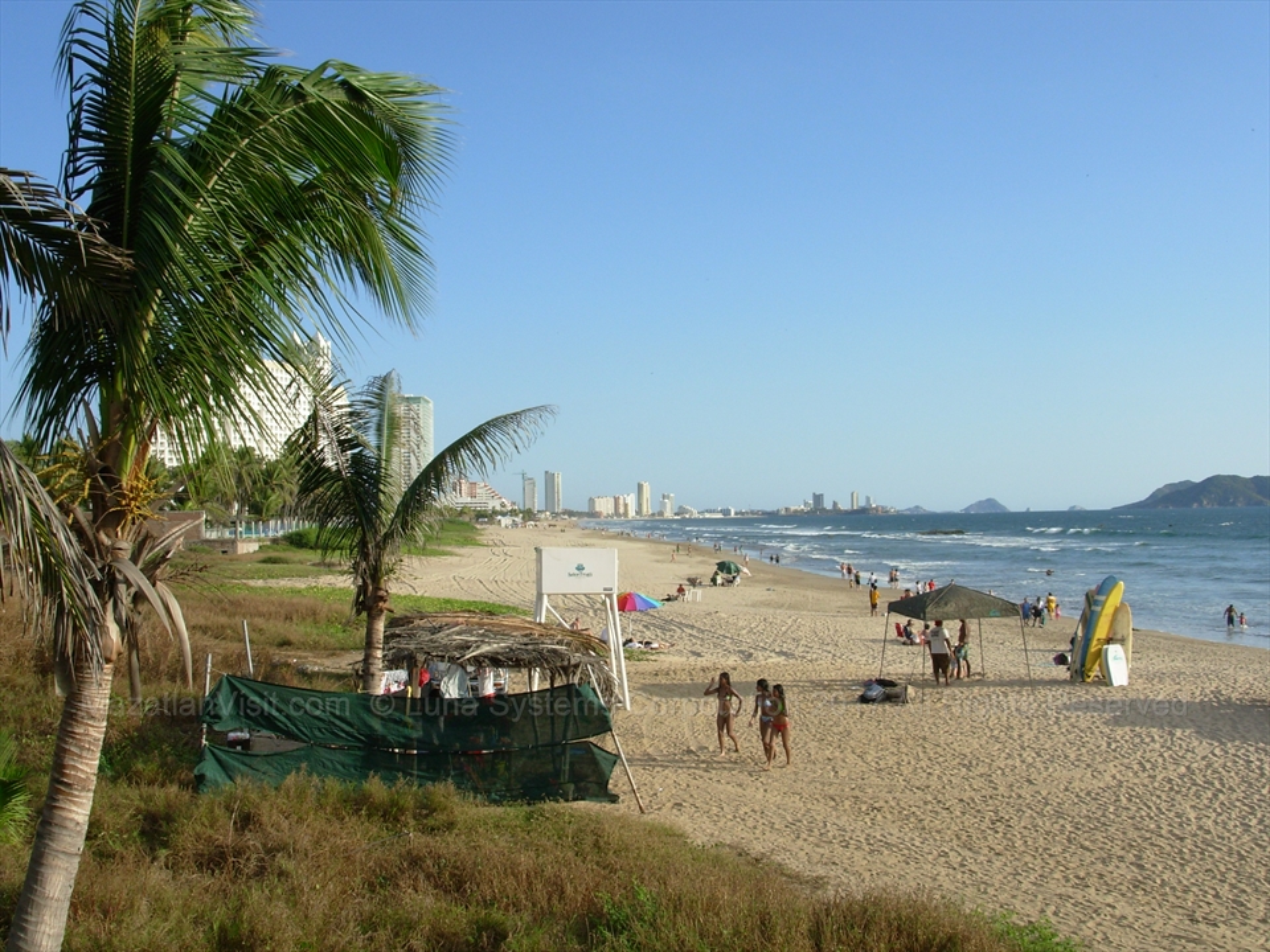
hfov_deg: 49.0
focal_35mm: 38
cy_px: 476
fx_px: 1394
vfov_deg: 37.7
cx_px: 635
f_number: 4.9
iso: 50
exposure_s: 1/443
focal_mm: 6.3
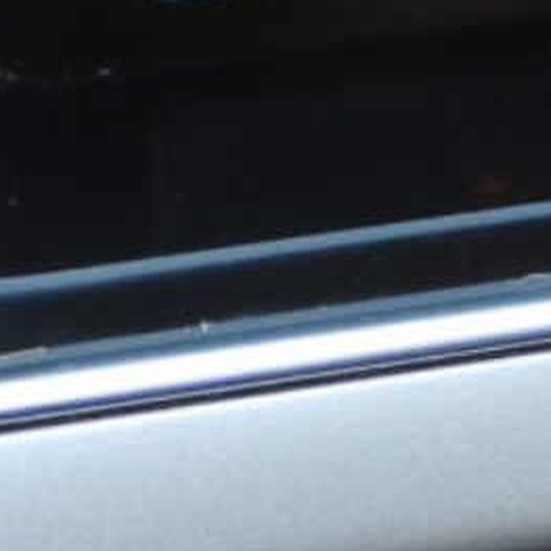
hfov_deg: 6.8
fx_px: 4556
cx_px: 966
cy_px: -593
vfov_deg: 6.7
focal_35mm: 253
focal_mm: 8.5
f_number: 3.2
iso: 100
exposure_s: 1/30
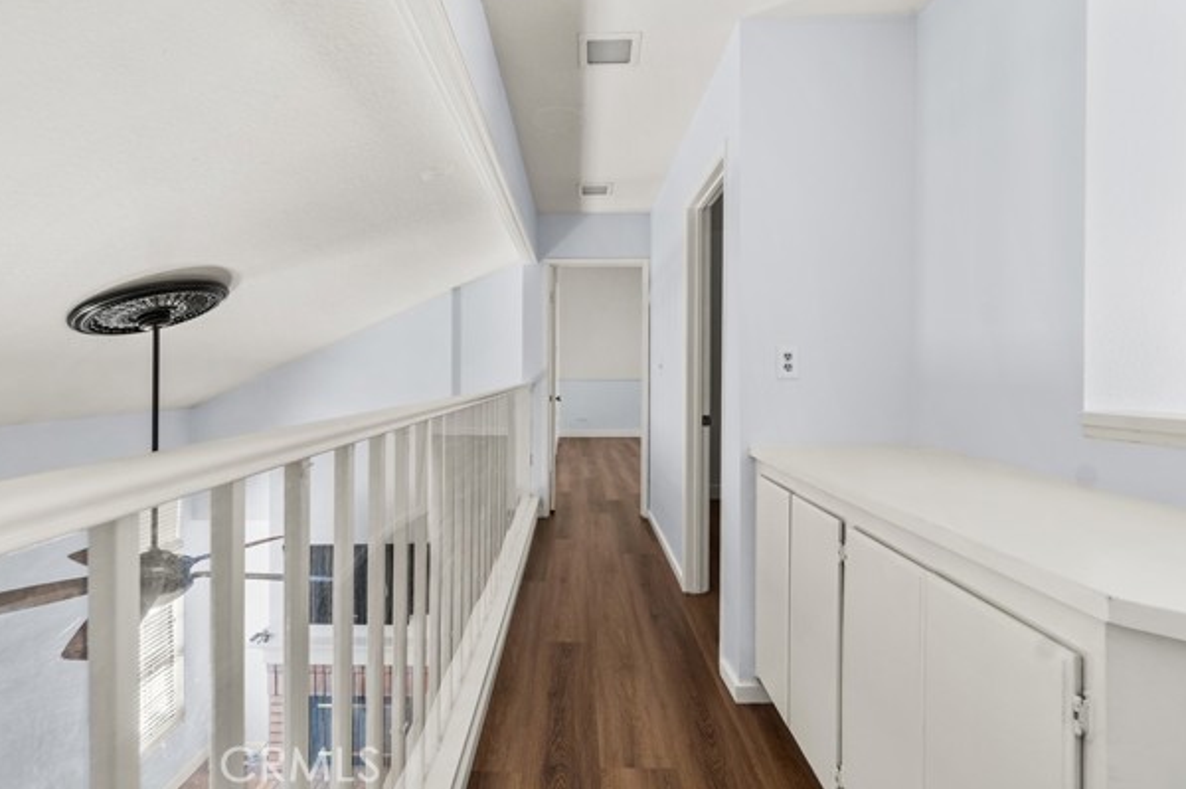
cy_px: 372
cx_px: 587
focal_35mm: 16
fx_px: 527
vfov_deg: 73.6
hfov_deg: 96.8
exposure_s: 1/4
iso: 100
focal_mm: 10
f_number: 7.1
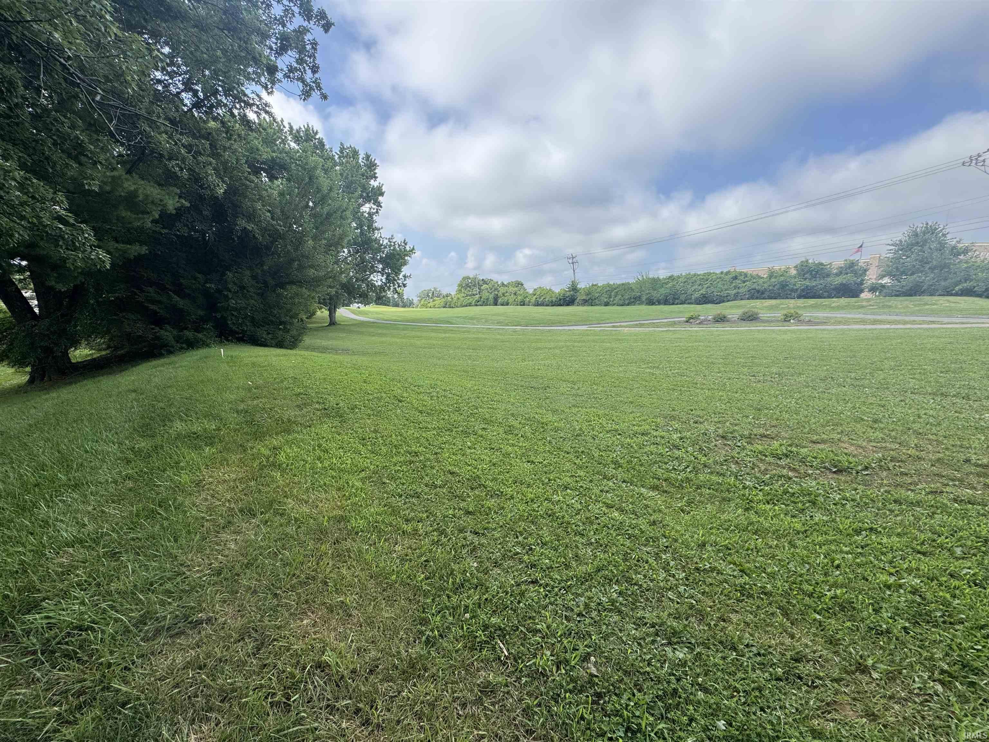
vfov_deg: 85.7
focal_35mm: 14
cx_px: 494
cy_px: 371
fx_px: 400
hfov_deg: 102.1
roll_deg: -0.3
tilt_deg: -9.5
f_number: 2.2
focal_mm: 2.22
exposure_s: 1/787
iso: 50
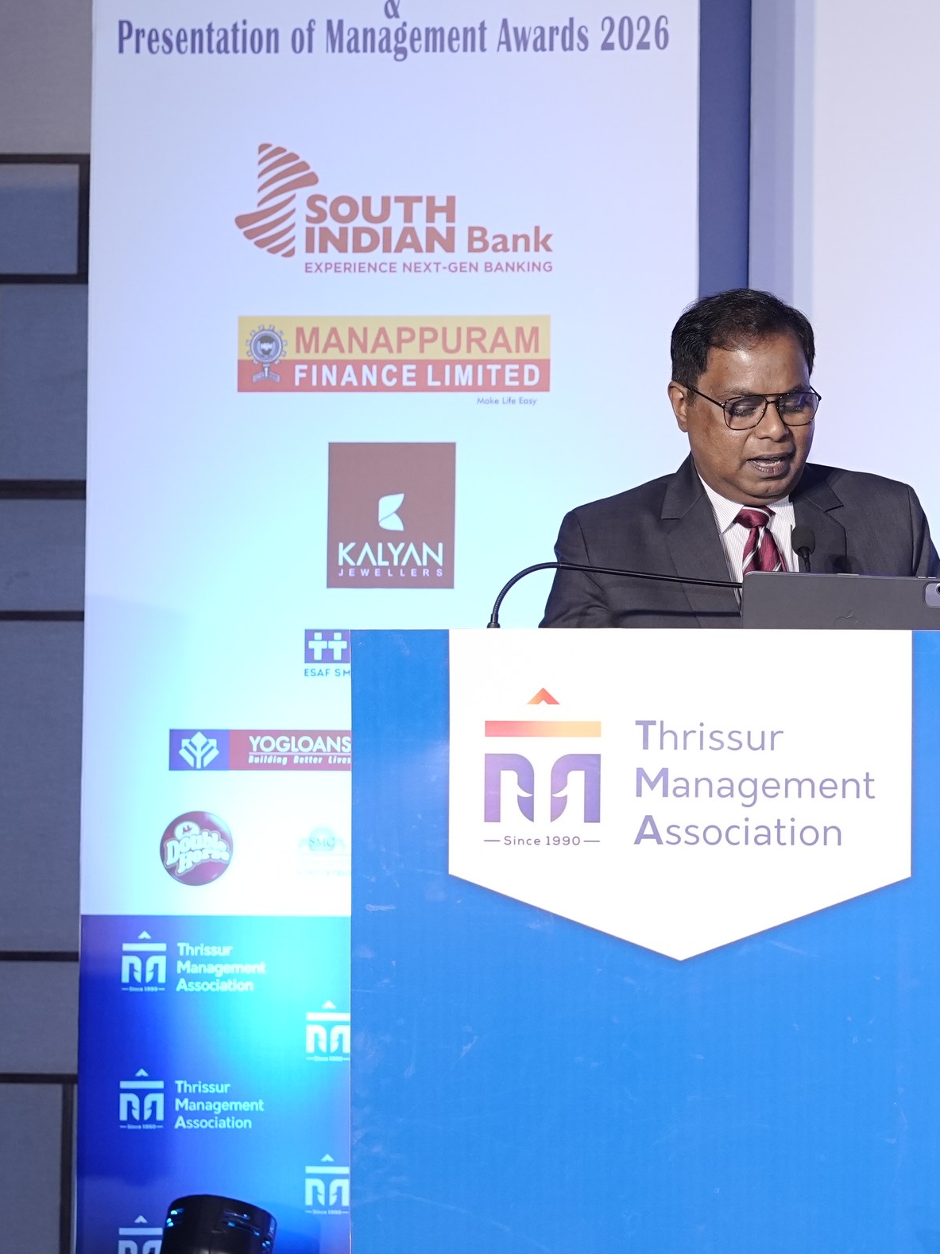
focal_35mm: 128
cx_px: 963
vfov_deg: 15.4
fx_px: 4634
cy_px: 578
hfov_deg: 11.5
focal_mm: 55
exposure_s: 1/160
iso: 1250
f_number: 5
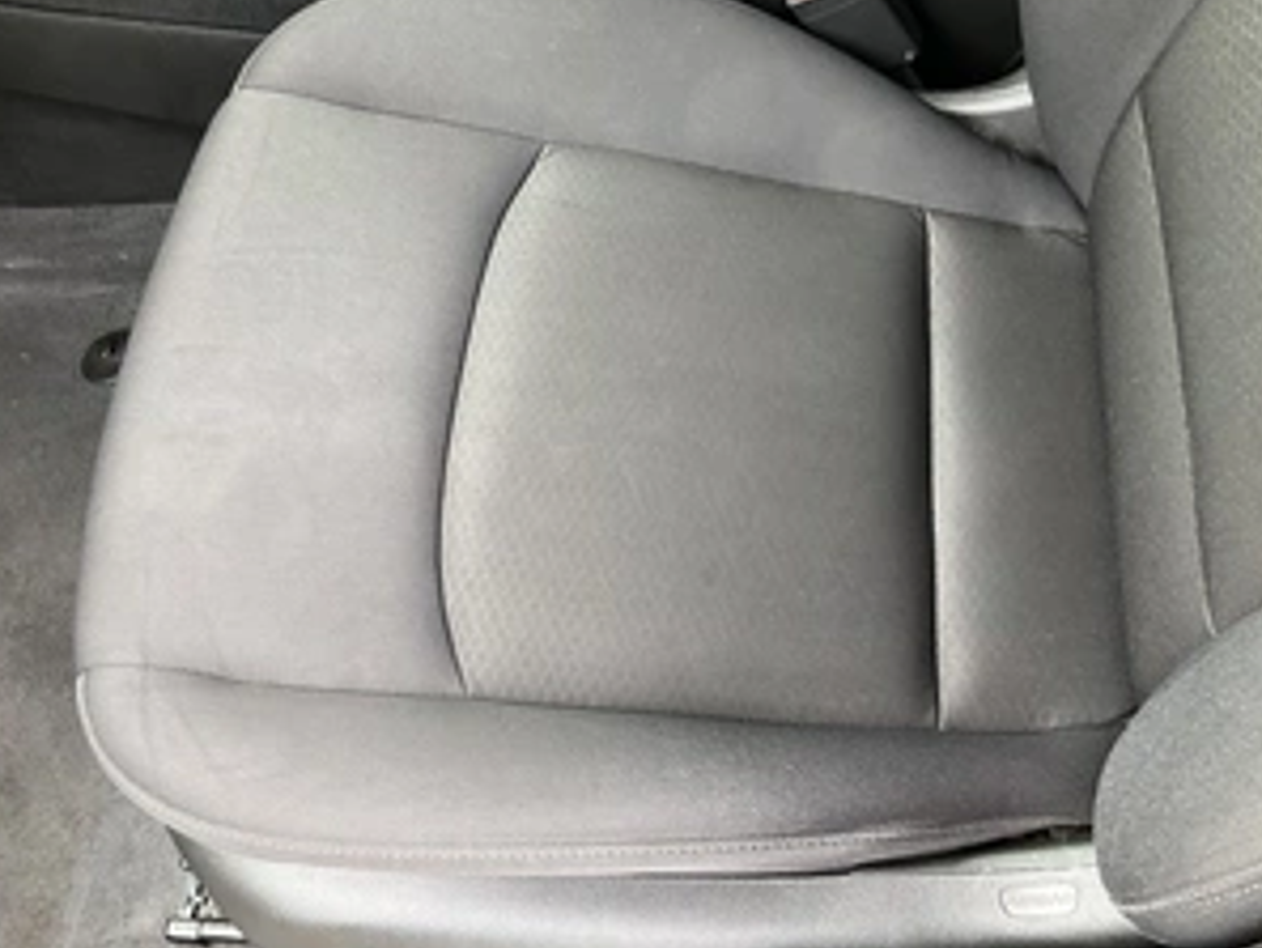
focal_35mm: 39
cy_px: 434
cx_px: 616
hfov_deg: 47.8
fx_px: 1422
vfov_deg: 36.8
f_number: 1.8
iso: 64
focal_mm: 3
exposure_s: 1/94
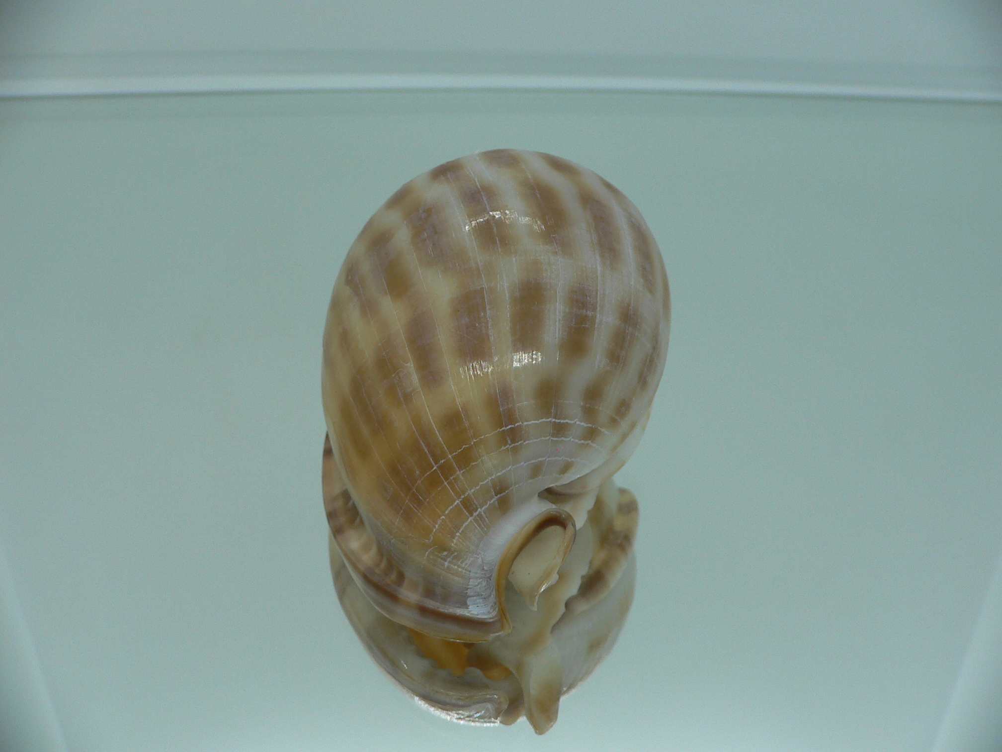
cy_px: 376
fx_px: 1013
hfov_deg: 52.6
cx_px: 501
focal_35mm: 35
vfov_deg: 40.7
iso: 80
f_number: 2.8
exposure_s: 1/60
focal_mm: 4.6
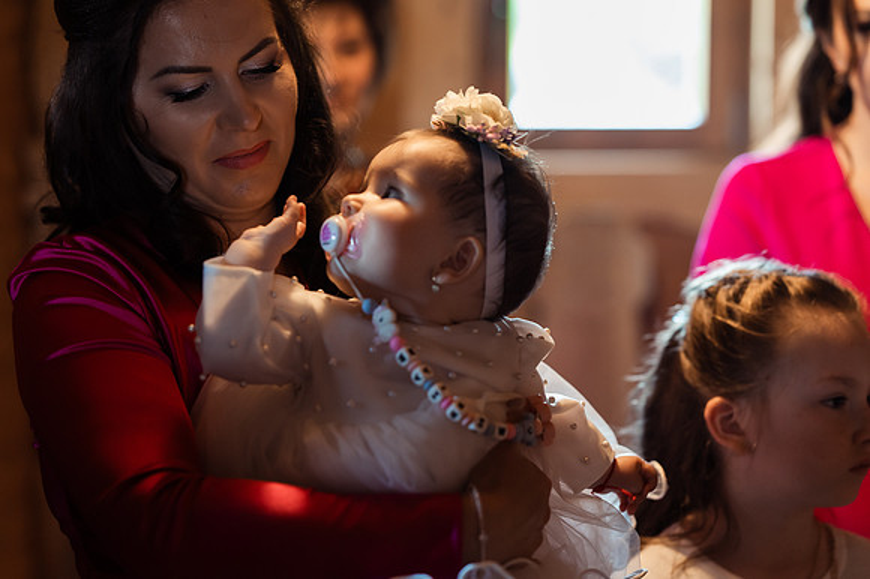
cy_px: 290
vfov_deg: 16.1
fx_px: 2053
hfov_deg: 23.9
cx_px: 435
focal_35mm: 85
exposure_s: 1/160
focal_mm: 85
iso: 2000
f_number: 2.2
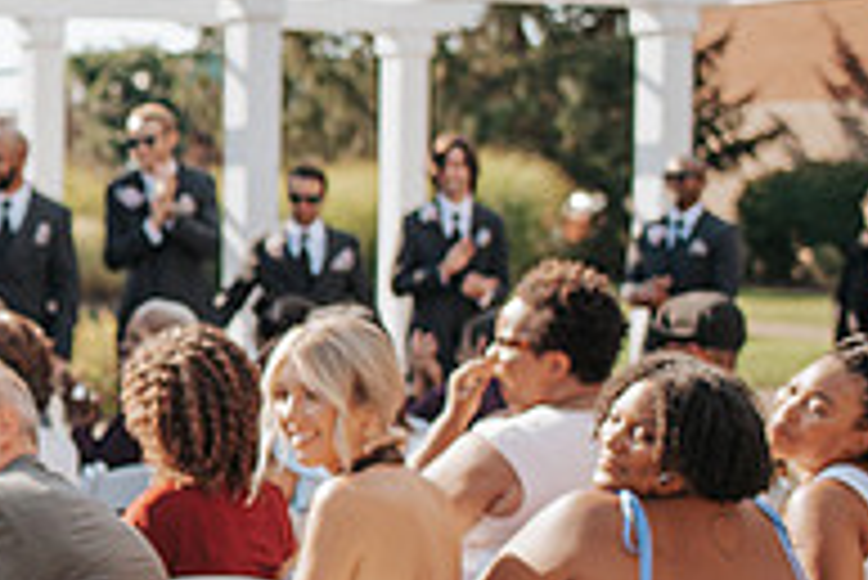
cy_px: 353
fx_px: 2533
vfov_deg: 13.1
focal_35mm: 105
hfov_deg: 17.9
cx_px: -315
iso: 100
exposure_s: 1/1250
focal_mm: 35
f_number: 2.8
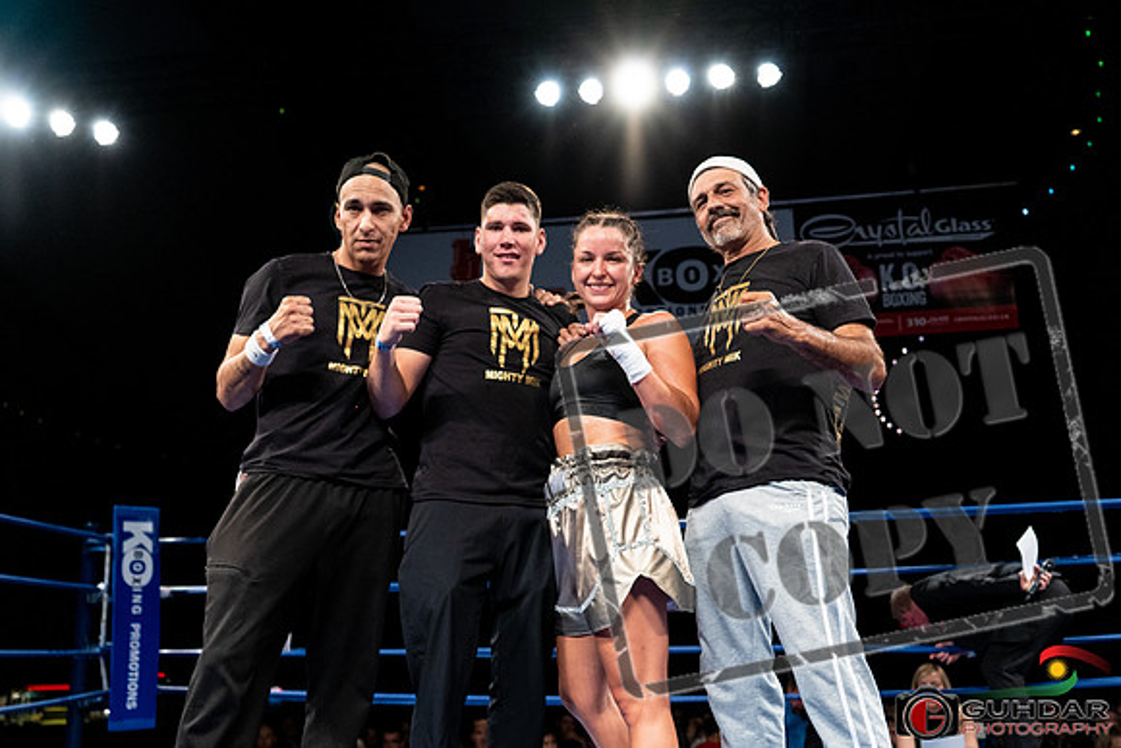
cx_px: 560
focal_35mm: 35
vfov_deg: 37.9
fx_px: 1090
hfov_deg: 54.4
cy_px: 374
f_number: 4
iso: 3200
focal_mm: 35
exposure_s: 1/1000
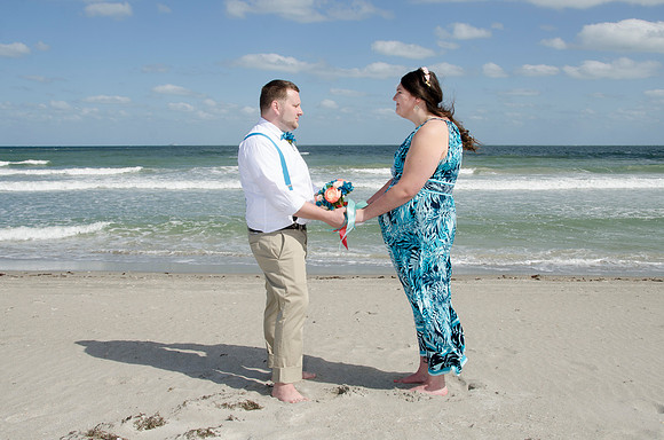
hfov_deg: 55.9
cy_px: 220
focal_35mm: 34
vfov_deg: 38.7
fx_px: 626
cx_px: 332
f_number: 10
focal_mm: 22
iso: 100
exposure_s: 1/250
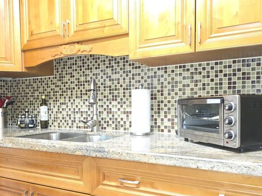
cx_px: 136
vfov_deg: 46.6
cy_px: 112
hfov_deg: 60.0
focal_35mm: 30
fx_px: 227
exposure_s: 1/24
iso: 125
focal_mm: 6.3
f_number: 1.7
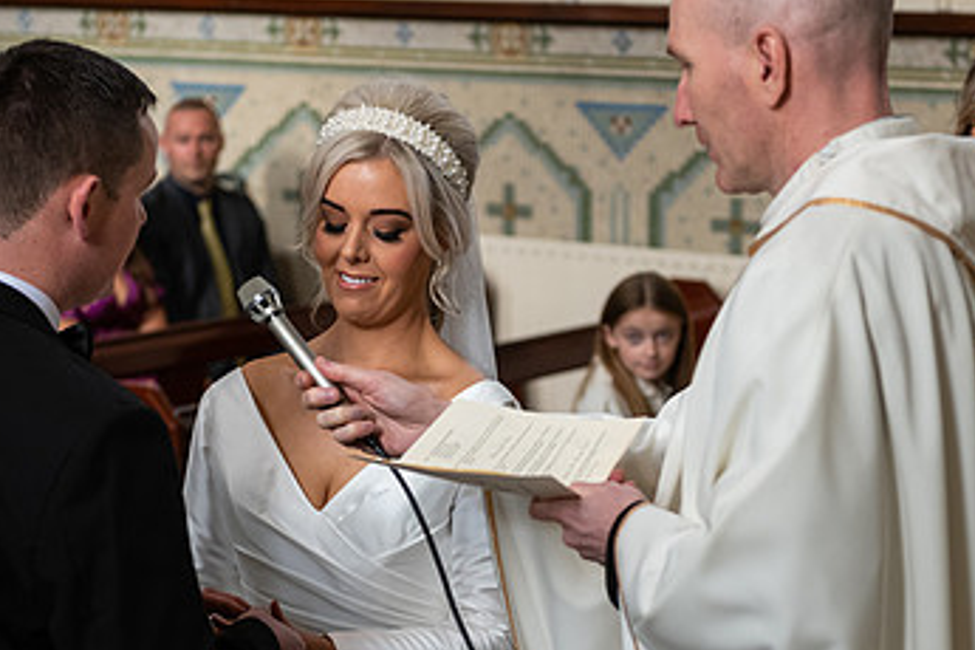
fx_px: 3006
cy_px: 406
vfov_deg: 12.3
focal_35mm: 111
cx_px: 458
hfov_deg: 18.4
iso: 1000
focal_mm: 66
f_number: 3.5
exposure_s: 1/500
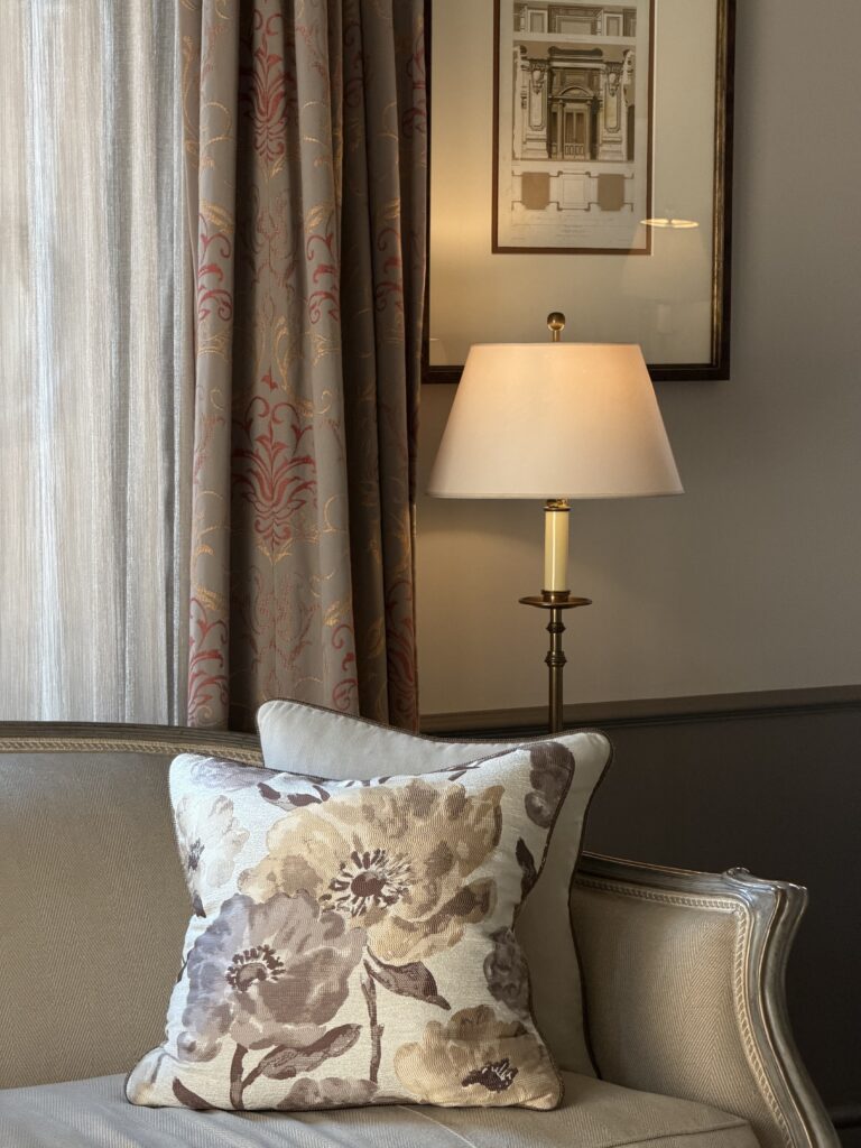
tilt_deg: -3.0
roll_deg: +0.5
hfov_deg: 14.8
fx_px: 3316
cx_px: 430
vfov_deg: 19.6
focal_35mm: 100
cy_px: 574
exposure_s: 1/121
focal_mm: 16.89
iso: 250
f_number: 2.8
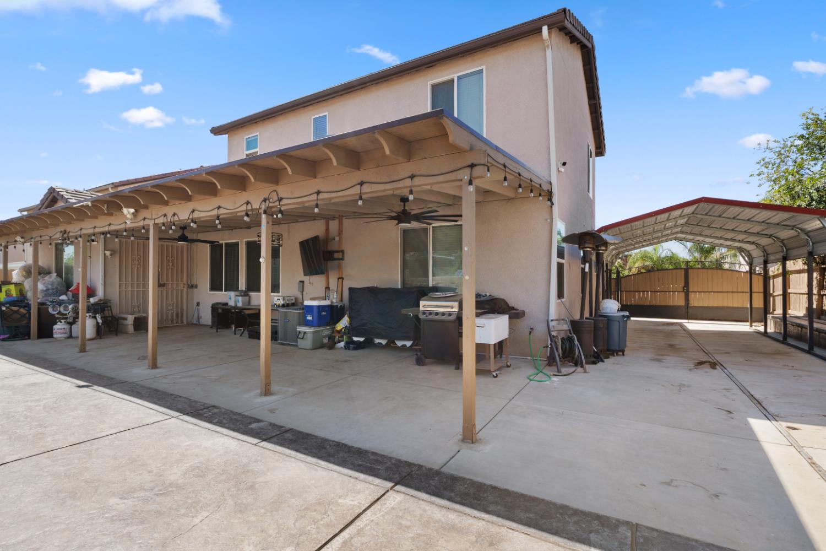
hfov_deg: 95.0
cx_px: 413
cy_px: 276
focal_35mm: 16
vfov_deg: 72.1
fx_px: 379
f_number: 7.1
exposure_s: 1/125
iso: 100
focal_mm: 11
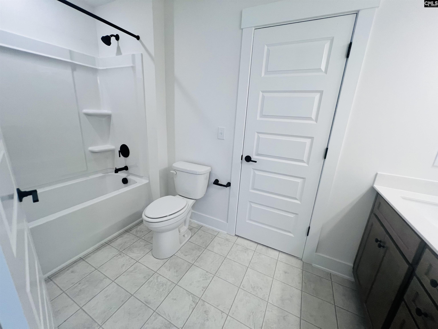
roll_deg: -3.3
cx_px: 219
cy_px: 164
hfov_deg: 106.2
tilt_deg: -15.9
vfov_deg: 89.9
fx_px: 164
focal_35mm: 13
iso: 100
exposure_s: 1/120
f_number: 1.8
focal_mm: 1.57
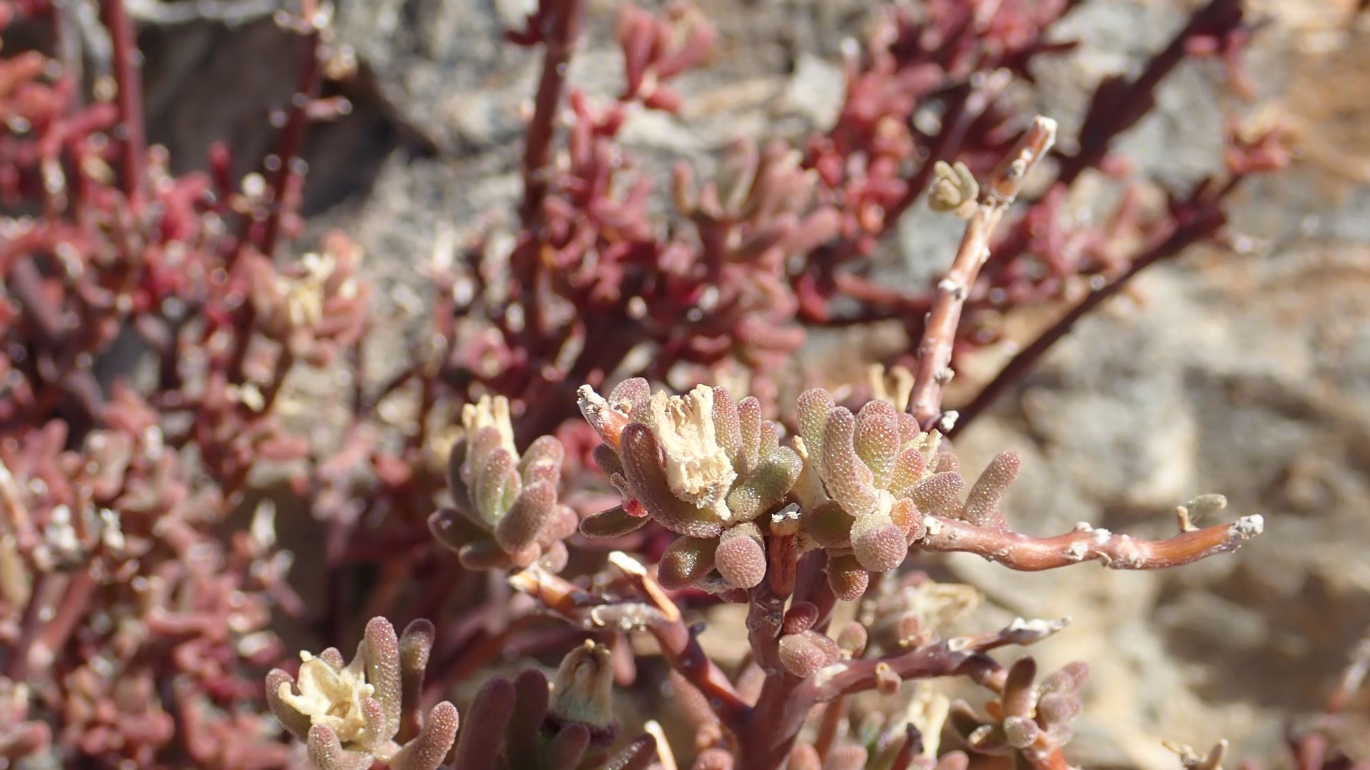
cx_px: 673
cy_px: 507
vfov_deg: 23.4
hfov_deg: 40.6
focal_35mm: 51
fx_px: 1853
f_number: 4.5
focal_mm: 8.41
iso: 100
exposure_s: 1/400
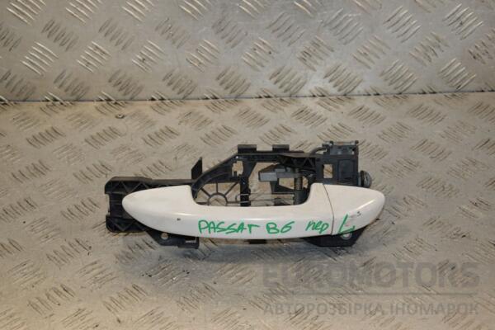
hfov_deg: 29.9
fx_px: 928
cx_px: 248
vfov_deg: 20.2
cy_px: 165
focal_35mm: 68
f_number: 8
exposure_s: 1/200
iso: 800
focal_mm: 45
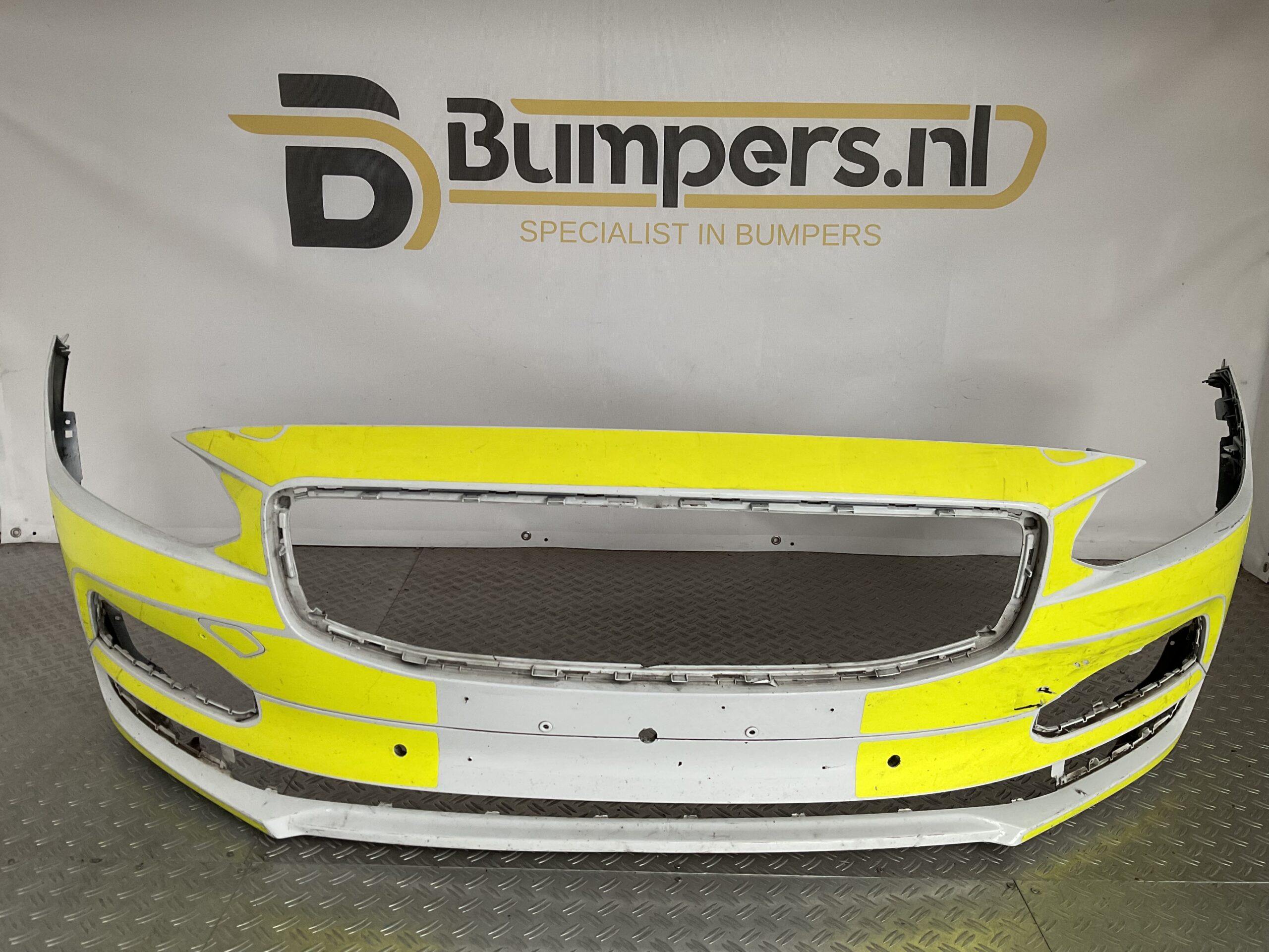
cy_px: 476
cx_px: 634
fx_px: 1063
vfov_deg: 48.2
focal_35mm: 29
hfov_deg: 61.7
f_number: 1.8
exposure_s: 1/100
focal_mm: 3
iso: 50
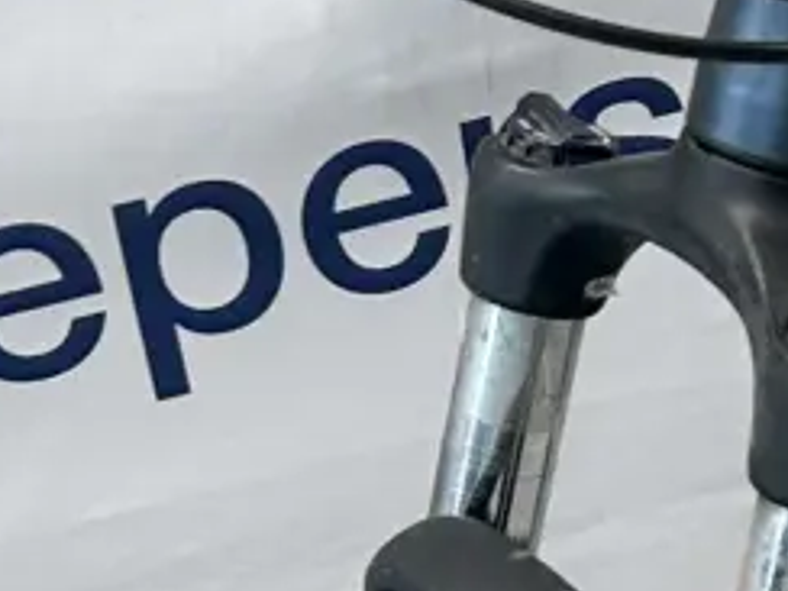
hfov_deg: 9.0
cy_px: 988
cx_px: 1644
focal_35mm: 205
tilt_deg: -30.8
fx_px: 4667
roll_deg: -1.7
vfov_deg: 7.1
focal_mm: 5.7
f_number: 1.5
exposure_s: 1/121
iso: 40
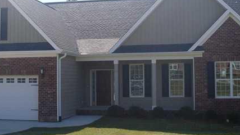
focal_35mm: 62
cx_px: 101
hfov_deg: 33.8
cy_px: 56
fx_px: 394
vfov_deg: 19.4
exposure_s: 1/180
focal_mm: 6.3
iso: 80
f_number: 7.7
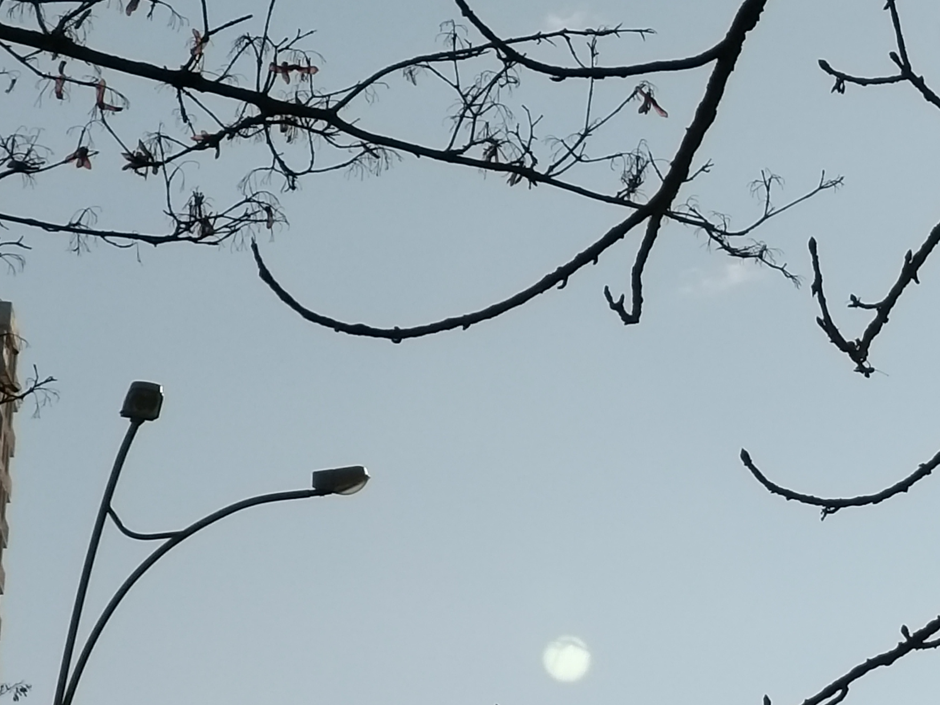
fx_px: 4535
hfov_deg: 11.4
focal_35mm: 167
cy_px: 426
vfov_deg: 8.9
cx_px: 1400
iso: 40
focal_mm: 5.54
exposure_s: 1/3924
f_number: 2.4
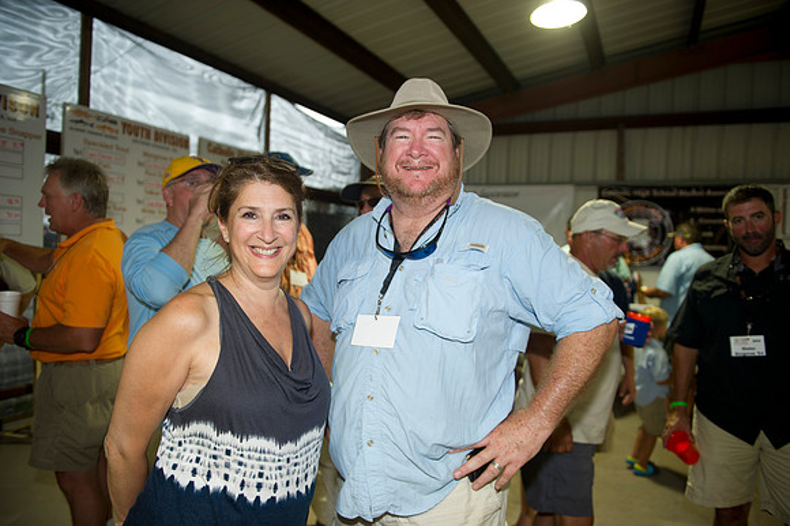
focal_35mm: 24
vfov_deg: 53.1
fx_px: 526
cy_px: 263
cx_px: 395
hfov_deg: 73.8
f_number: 2.8
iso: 400
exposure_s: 1/160
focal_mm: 24
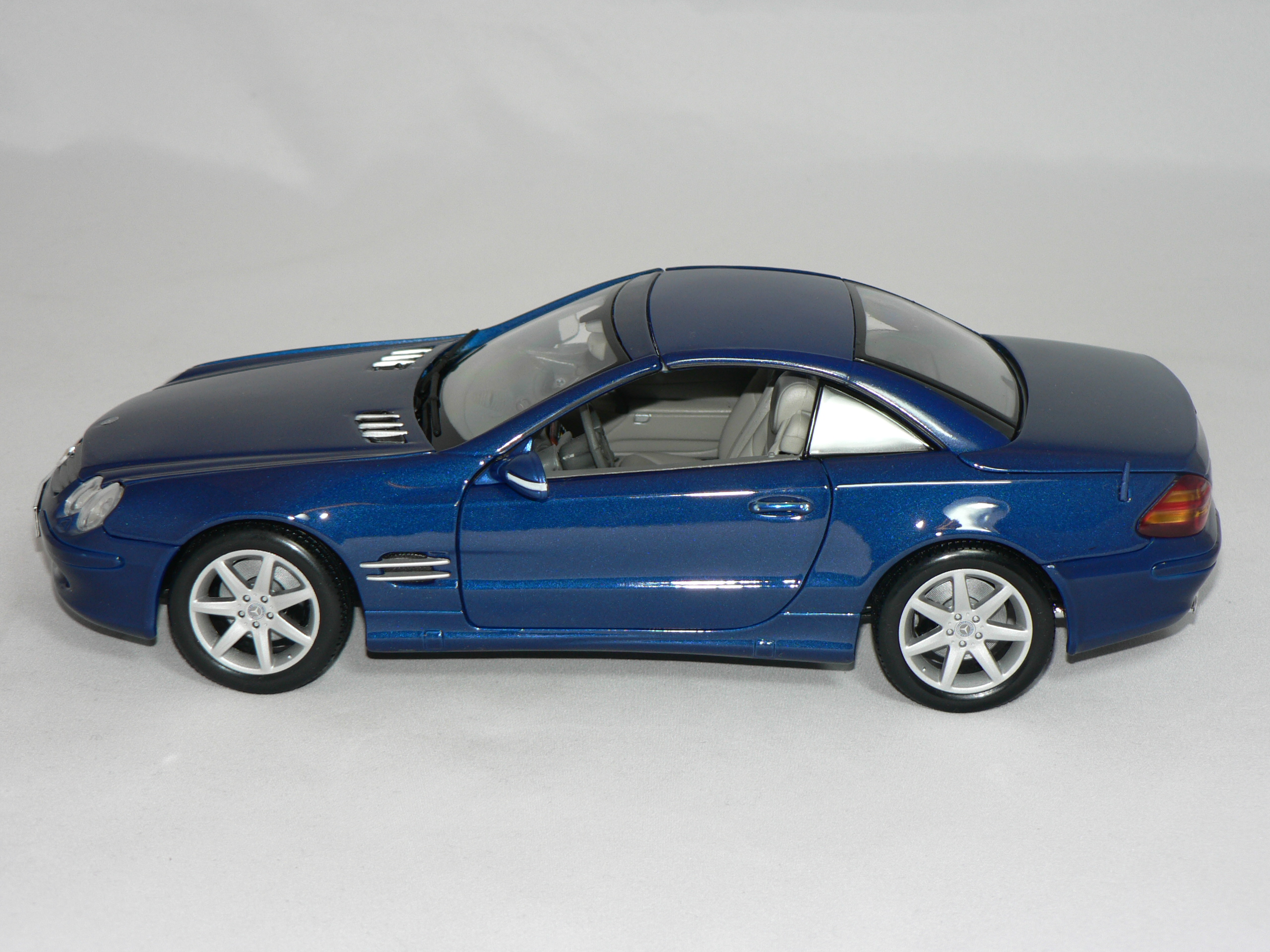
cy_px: 476
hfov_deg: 24.7
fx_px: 2898
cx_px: 635
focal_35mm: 79
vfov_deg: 18.7
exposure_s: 1/60
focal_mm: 13.1
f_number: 3.2
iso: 80
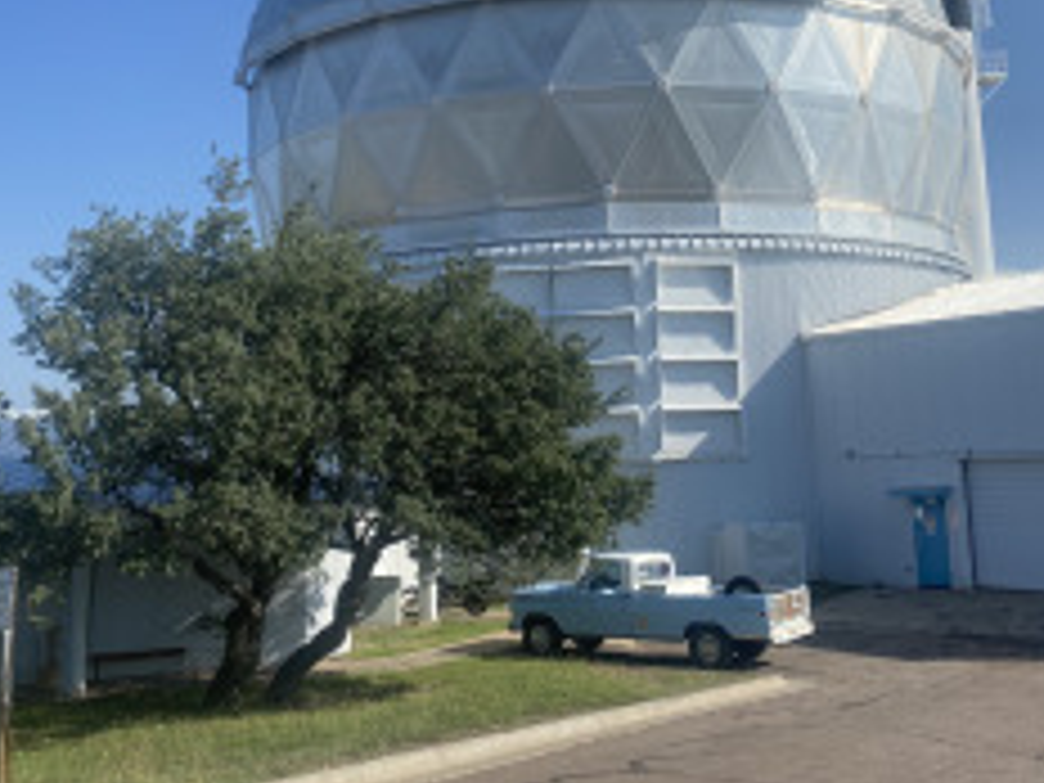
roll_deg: +1.9
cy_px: 216
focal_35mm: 41
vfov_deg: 34.5
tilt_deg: +8.8
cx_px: 644
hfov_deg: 45.4
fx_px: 1237
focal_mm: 4.25
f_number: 1.8
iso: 32
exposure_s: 1/3610
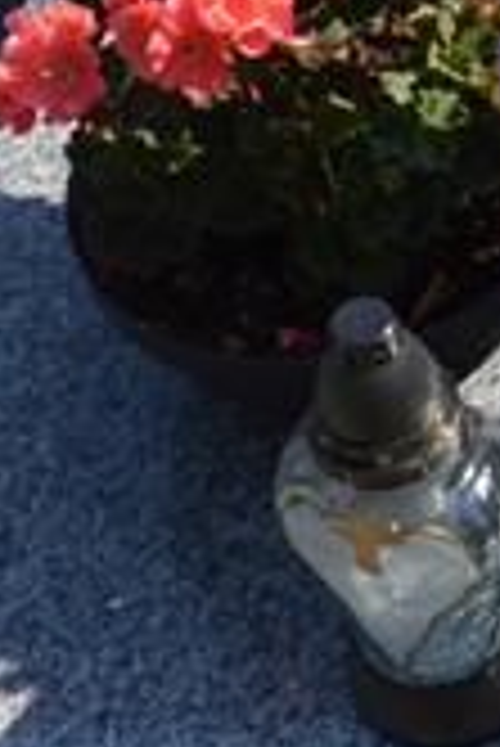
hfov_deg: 13.0
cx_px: 523
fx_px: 2162
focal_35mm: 104
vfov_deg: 17.9
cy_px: -320
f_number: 8
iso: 100
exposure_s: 1/250
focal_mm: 18
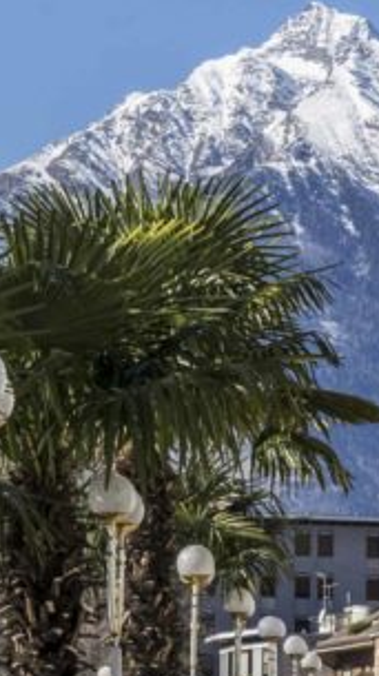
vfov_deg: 12.3
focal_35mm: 175
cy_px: 321
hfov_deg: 6.9
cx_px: 250
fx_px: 3134
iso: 100
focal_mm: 48
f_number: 11
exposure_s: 1/160
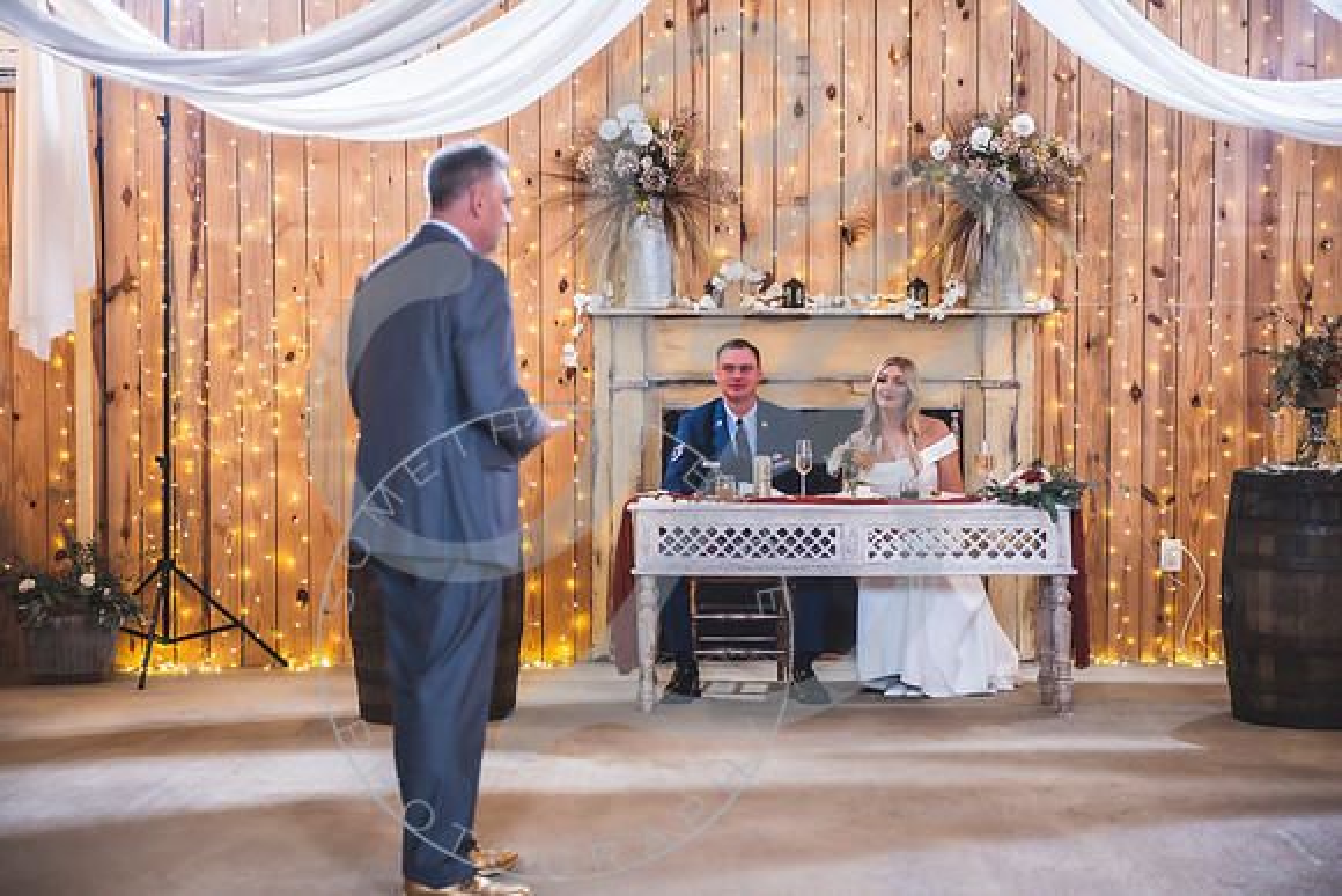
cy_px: 448
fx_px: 2664
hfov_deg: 28.3
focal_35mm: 71
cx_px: 663
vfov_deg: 19.1
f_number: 2.8
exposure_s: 1/125
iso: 800
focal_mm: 70
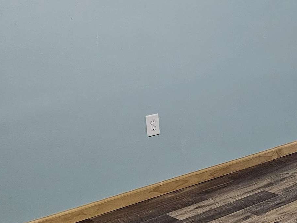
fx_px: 669
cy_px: 79
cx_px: 369
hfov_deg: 22.7
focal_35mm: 78
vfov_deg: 18.8
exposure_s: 1/120
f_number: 1.7
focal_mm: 6.3
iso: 800
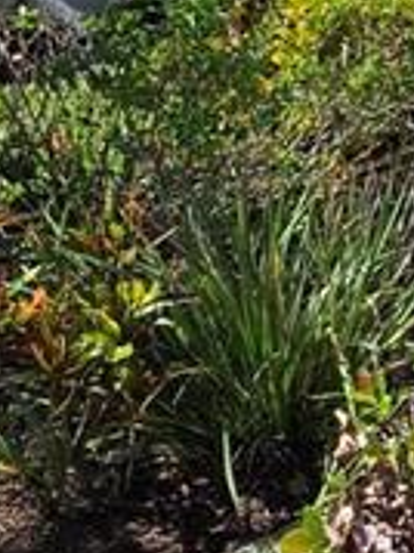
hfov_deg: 14.9
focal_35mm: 87
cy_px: -46
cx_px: 732
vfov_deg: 21.4
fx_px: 1389
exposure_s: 1/1780
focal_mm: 2.2
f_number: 1.9
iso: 32
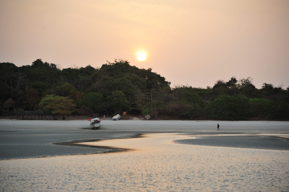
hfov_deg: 17.1
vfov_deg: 11.4
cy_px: 96
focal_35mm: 120
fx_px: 963
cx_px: 144
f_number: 4
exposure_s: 1/250
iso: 640
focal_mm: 120
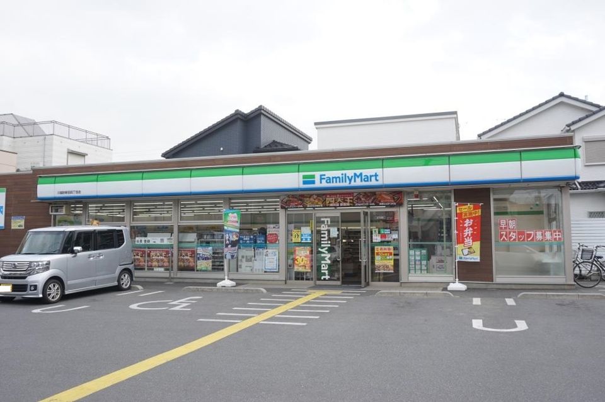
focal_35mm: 30
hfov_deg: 62.0
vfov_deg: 43.5
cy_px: 201
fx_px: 504
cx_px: 302
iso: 100
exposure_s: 1/100
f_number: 7.1
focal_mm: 20
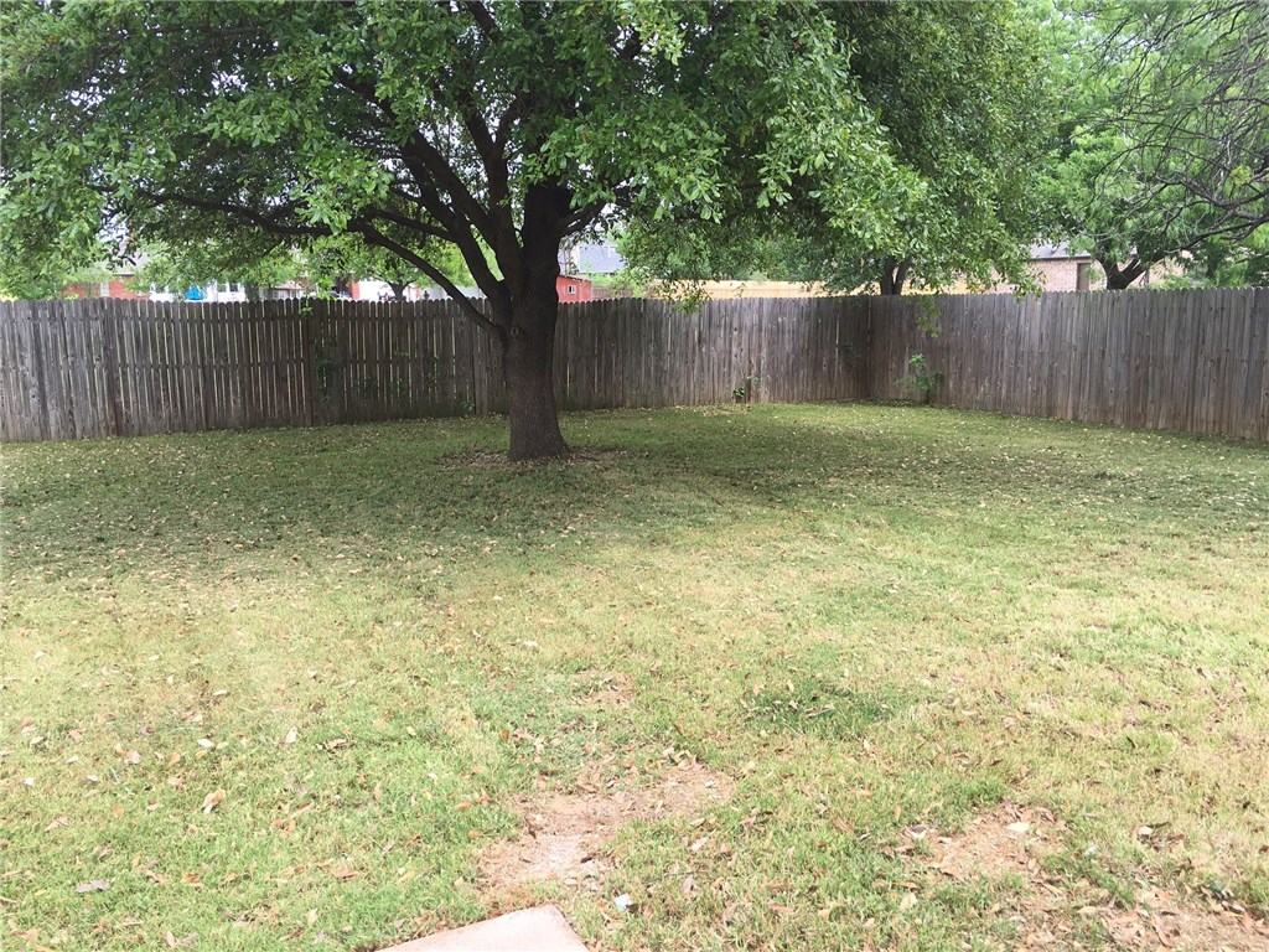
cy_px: 476
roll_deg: +1.3
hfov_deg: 61.7
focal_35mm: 29
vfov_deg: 48.2
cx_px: 634
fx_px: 1063
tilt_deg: -8.9
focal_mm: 4.15
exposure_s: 1/361
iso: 25
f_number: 2.2
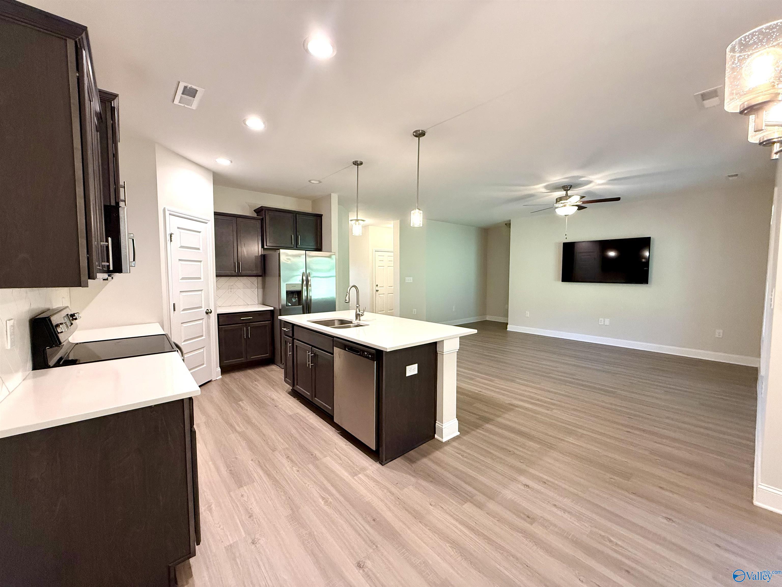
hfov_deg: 102.1
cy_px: 294
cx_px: 391
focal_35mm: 14
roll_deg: +0.2
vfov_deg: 85.7
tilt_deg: -2.9
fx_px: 316
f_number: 2.2
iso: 320
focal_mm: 2.22
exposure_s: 1/120
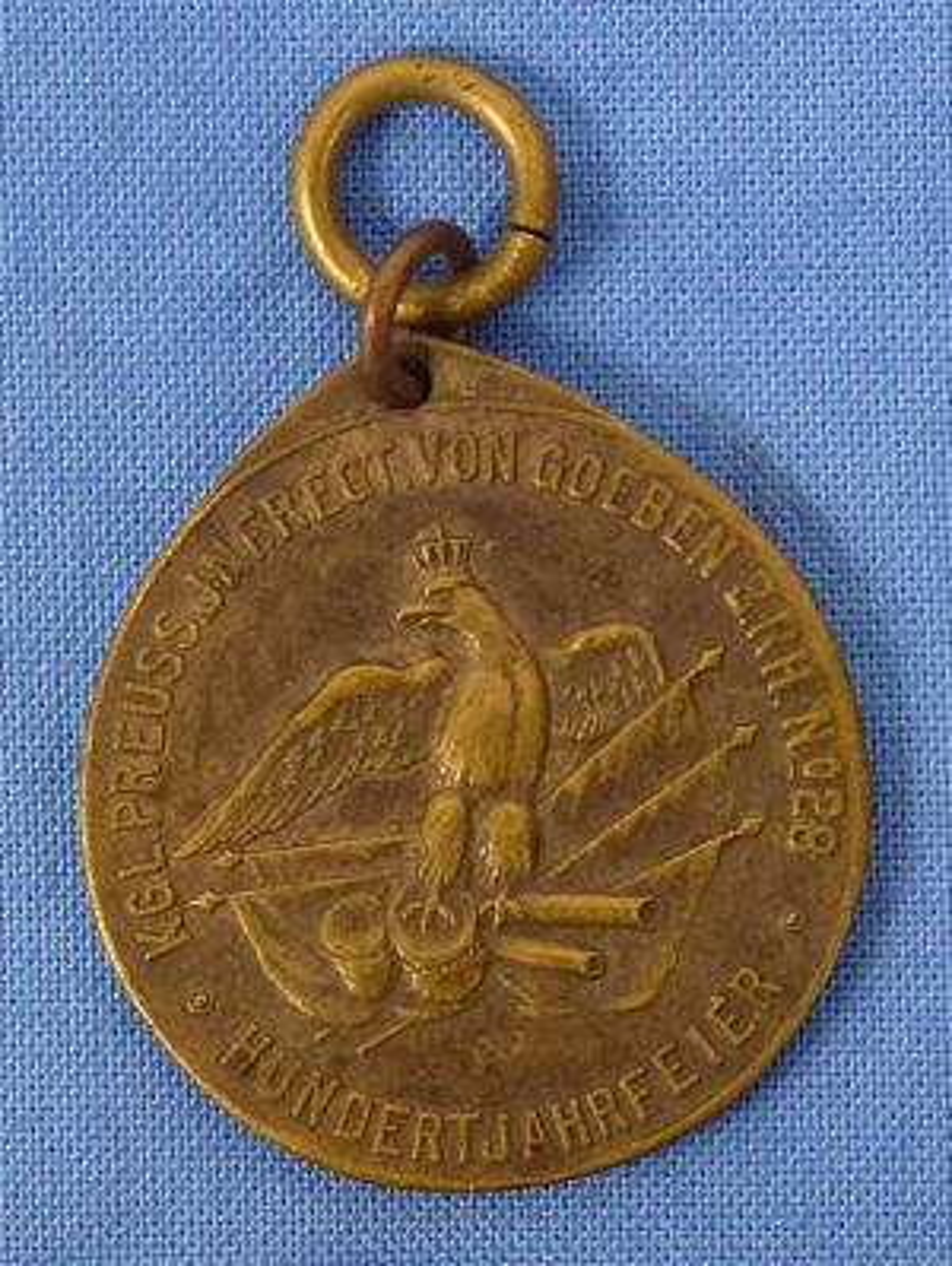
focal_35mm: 61
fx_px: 2233
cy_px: 633
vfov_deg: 31.7
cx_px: 476
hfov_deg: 24.1
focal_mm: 10.9
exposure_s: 1/80
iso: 400
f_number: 4.5
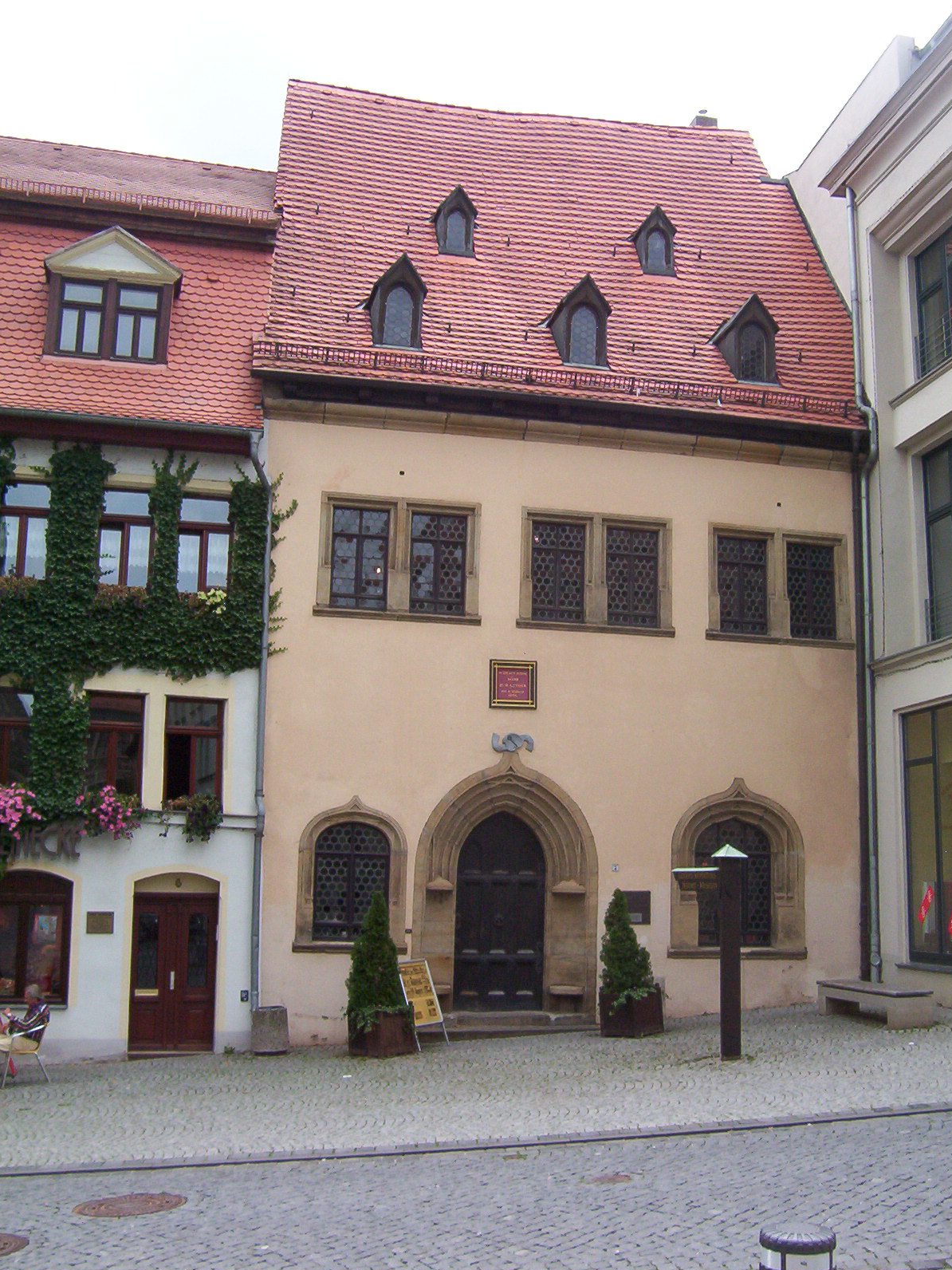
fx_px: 1357
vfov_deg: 50.1
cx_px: 490
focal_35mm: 37
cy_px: 624
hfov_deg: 38.7
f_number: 5.24
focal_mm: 5.54
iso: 100
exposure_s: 1/279
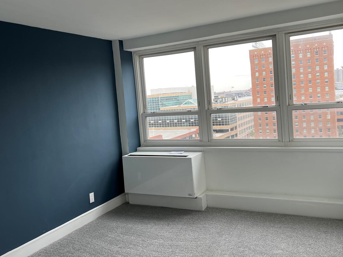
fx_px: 327
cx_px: 185
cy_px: 118
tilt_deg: -3.7
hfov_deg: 55.3
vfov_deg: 42.9
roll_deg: +4.1
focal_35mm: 33
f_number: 1.5
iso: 40
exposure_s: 1/174
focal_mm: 5.7
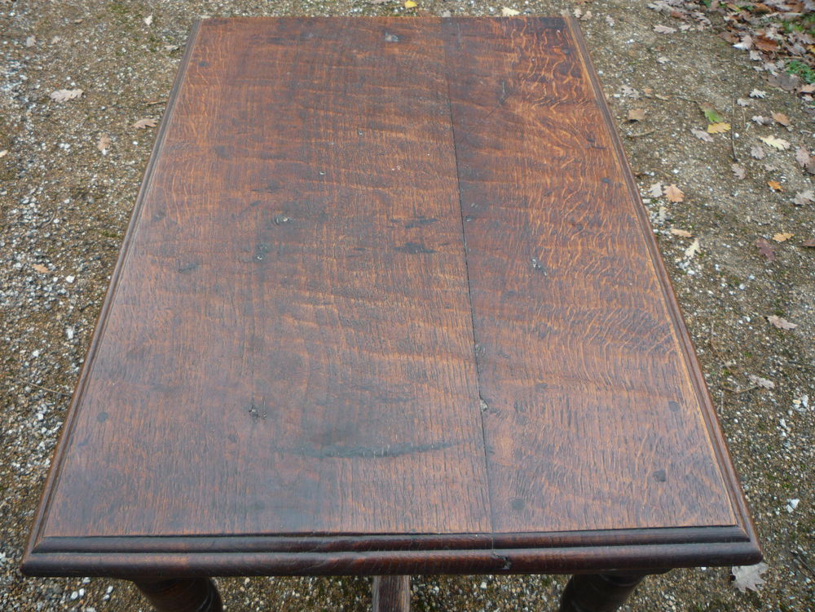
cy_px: 306
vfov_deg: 46.8
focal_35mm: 30
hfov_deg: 60.0
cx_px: 408
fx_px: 706
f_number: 3.3
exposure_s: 1/60
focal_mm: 5.2
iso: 100
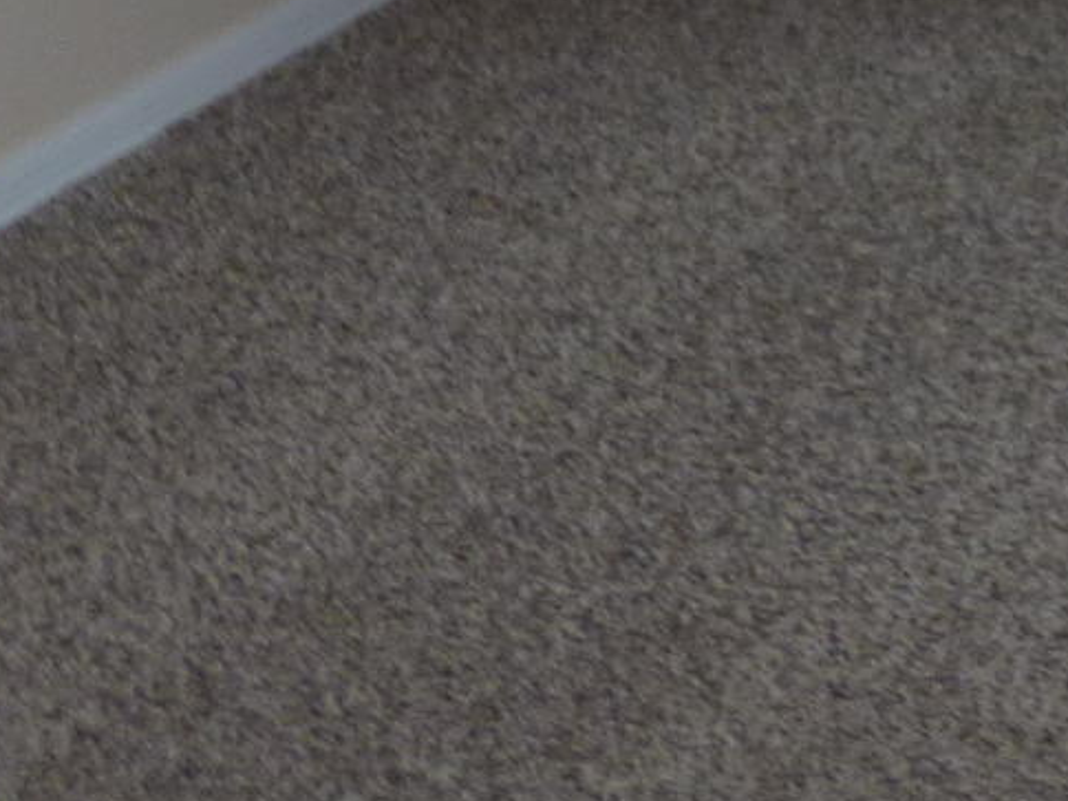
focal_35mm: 223
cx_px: 1798
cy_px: -1136
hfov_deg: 8.6
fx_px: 6880
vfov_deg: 6.3
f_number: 3.5
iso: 100
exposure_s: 1/60
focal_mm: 6.47
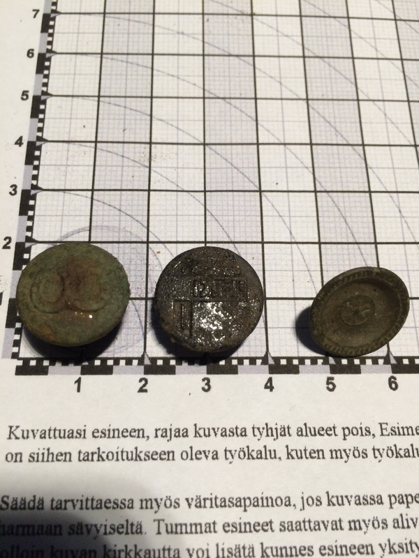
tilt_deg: -72.2
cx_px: 210
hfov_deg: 48.2
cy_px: 279
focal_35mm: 29
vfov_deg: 61.7
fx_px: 468
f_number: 2.2
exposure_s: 1/30
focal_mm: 4.15
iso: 64
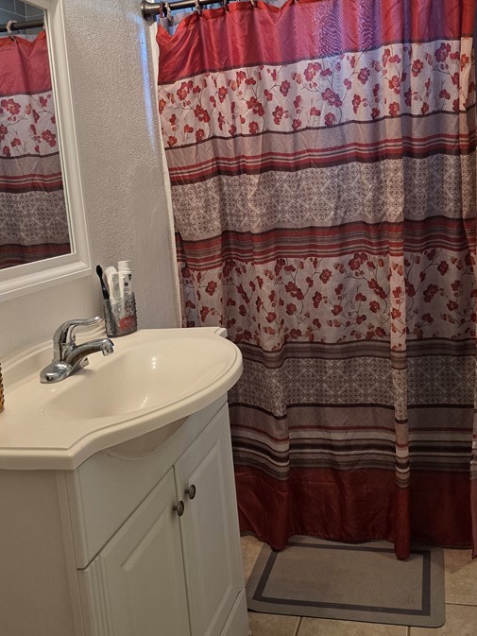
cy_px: 245
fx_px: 643
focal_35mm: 35
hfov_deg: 40.7
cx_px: 256
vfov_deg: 52.1
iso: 160
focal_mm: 6.3
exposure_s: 1/120
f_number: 1.7
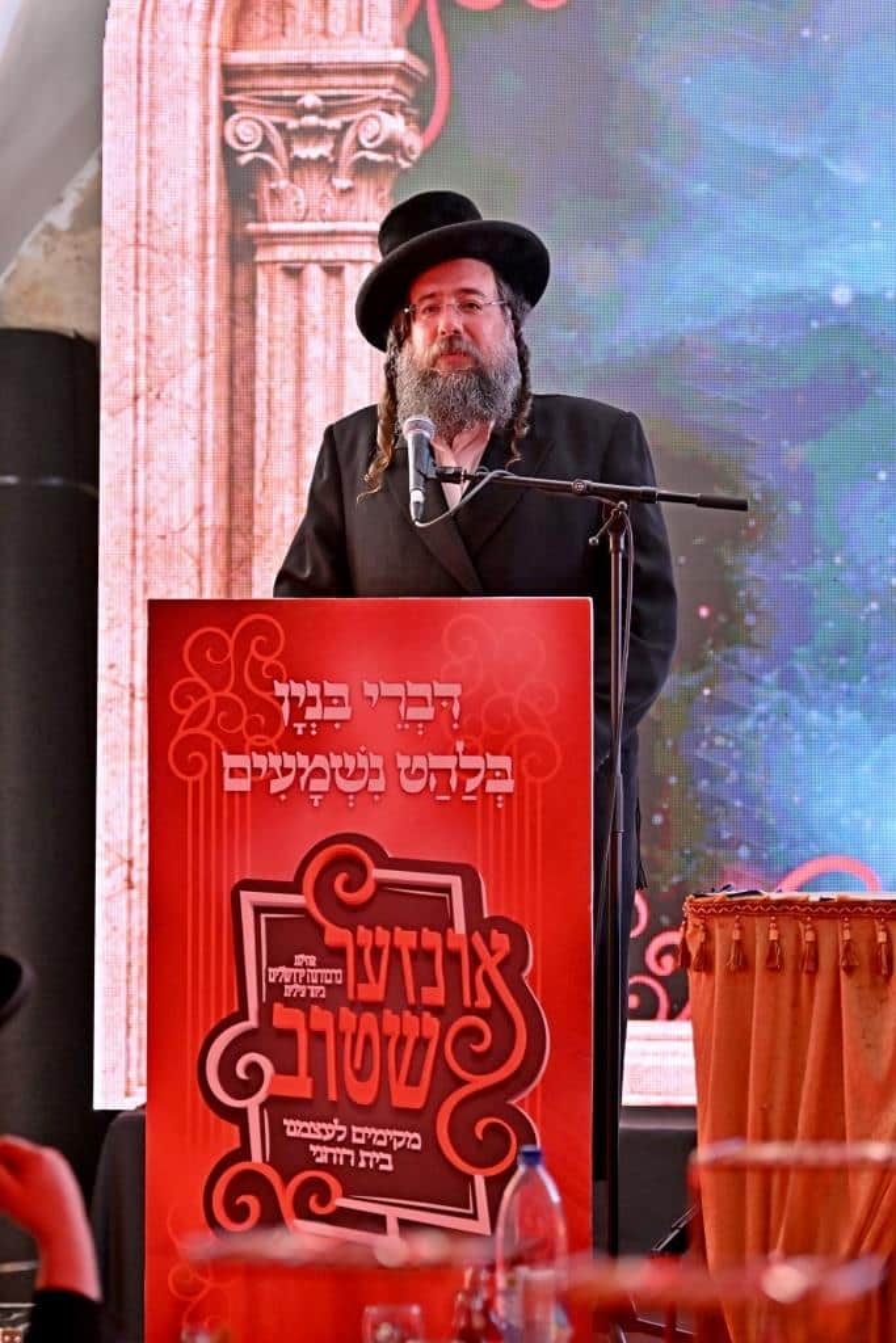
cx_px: 448
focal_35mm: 180
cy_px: 672
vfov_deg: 11.4
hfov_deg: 7.6
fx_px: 6717
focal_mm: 120
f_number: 2.8
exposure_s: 1/200
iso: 500
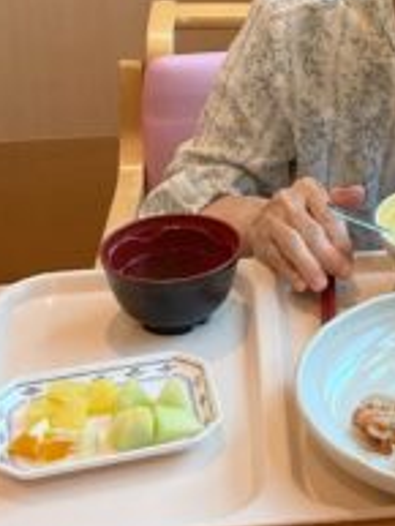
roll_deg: -0.2
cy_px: 63
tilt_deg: -20.0
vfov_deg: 21.3
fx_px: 1368
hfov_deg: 16.0
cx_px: 425
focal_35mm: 90
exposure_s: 1/120
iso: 40
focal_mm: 3
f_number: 1.8
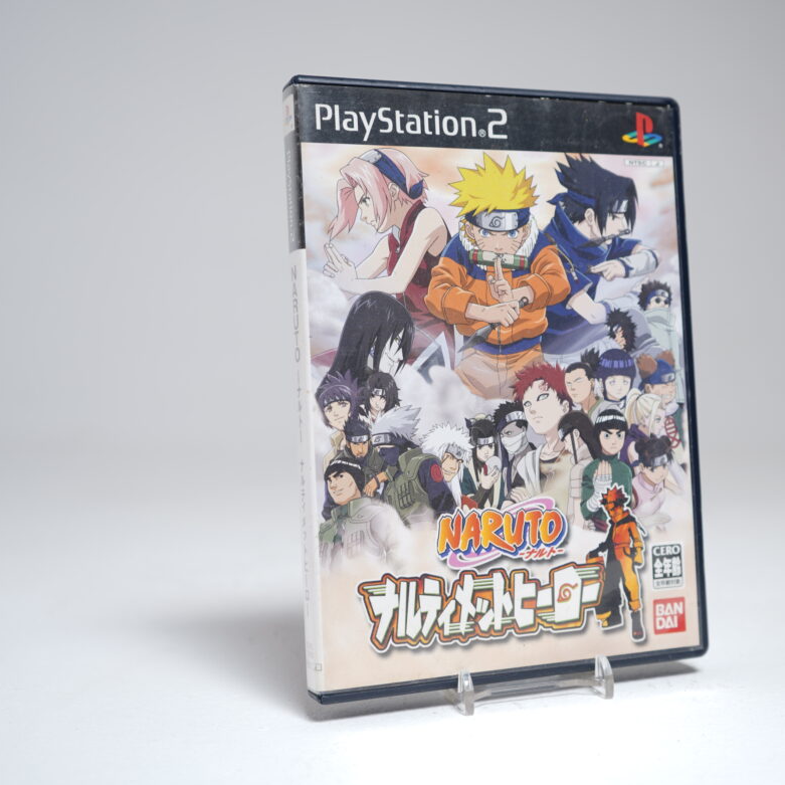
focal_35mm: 47
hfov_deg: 35.8
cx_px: 500
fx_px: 1206
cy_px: 386
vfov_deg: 36.1
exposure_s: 1/6
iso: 64
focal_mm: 36
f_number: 4
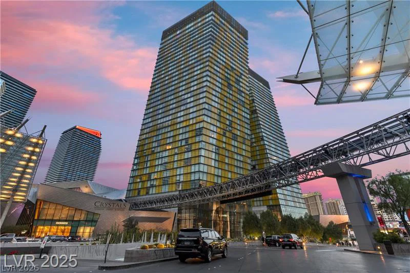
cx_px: 205
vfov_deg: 67.4
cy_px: 136
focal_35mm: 18
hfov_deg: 90.0
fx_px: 205
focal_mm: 18
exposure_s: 1/3
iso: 320
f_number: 7.1
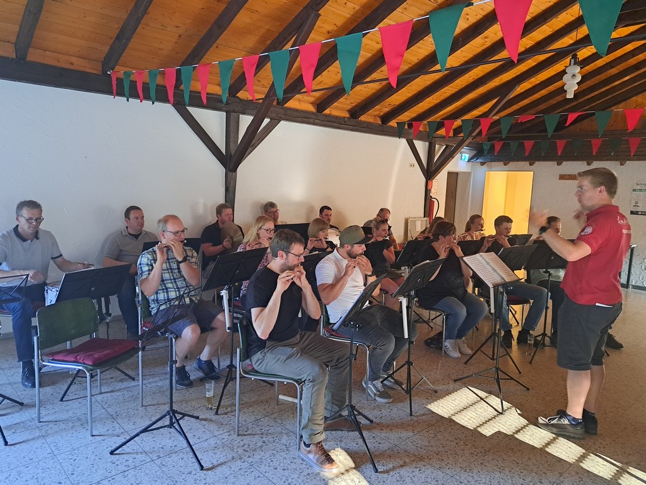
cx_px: 323
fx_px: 448
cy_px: 242
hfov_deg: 71.6
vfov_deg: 56.8
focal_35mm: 24
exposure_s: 1/25
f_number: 1.8
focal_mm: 5.23
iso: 640
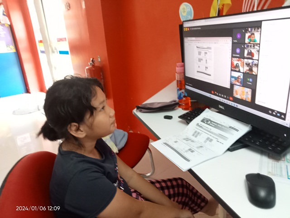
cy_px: 109
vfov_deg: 49.7
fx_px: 235
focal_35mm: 28
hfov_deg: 63.4
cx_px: 145
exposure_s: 1/33.3
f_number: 2.2
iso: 995
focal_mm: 3.46
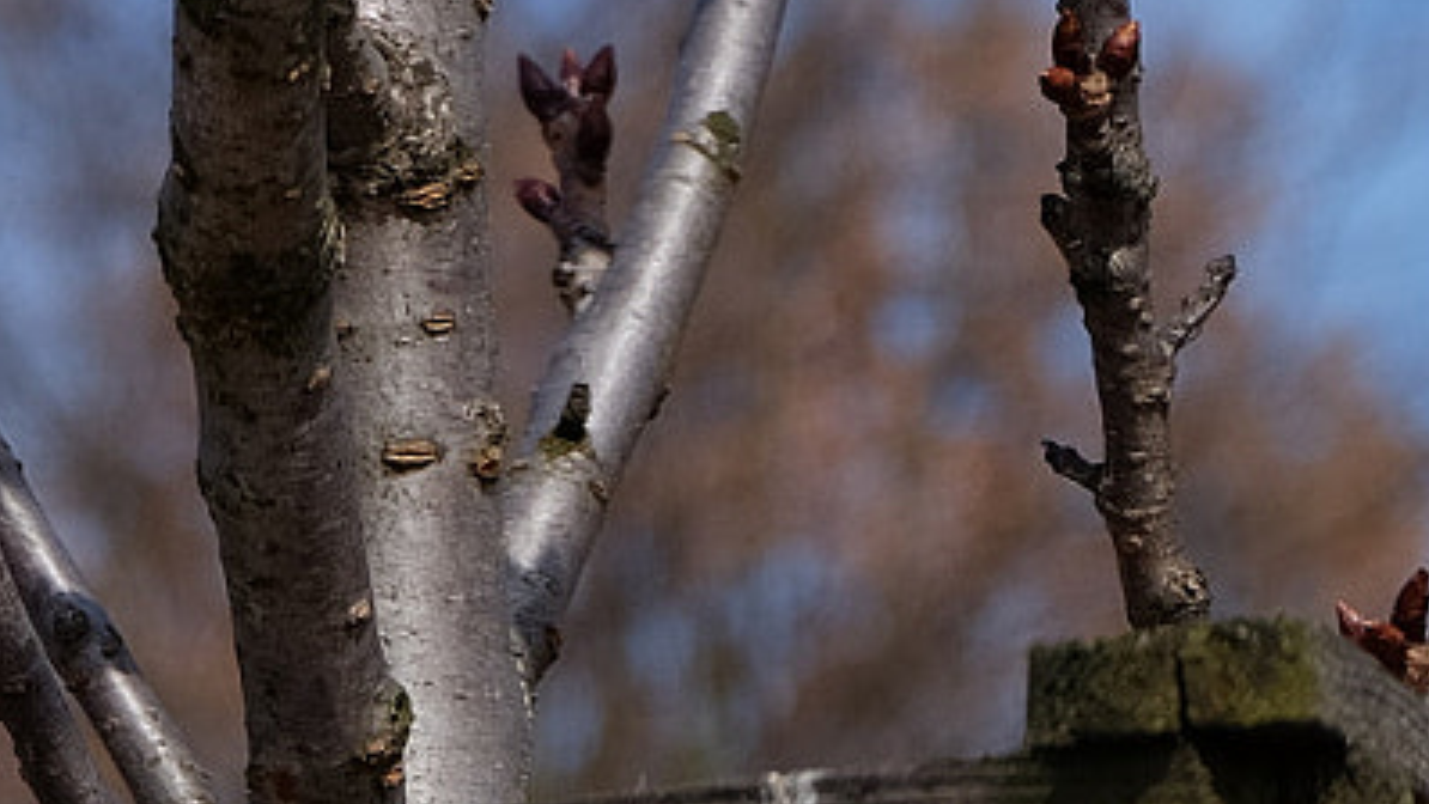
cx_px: -1300
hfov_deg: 6.6
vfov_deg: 3.8
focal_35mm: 316
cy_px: -1070
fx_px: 11975
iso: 200
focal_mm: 50
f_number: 5.6
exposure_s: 1/1000
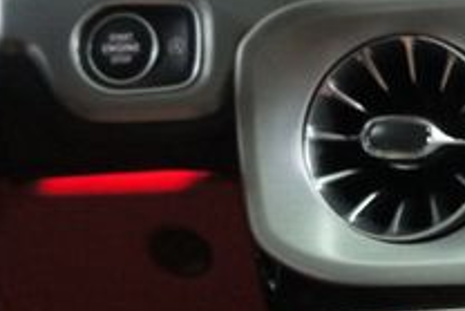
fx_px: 1073
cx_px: 626
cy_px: 349
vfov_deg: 16.0
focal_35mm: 83
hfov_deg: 21.7
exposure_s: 1/20
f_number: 3.5
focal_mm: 18
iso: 1600
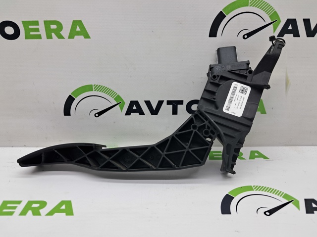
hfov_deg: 65.4
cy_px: 118
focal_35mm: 27
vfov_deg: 51.3
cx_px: 158
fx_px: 247
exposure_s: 1/60
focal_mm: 4
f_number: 1.8
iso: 50
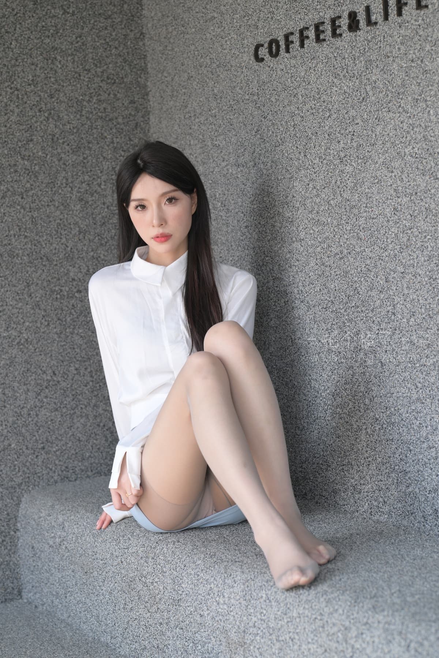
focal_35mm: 85
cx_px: 220
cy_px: 329
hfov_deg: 16.1
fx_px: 1555
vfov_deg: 23.9
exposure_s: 1/250
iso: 200
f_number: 4.5
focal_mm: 85
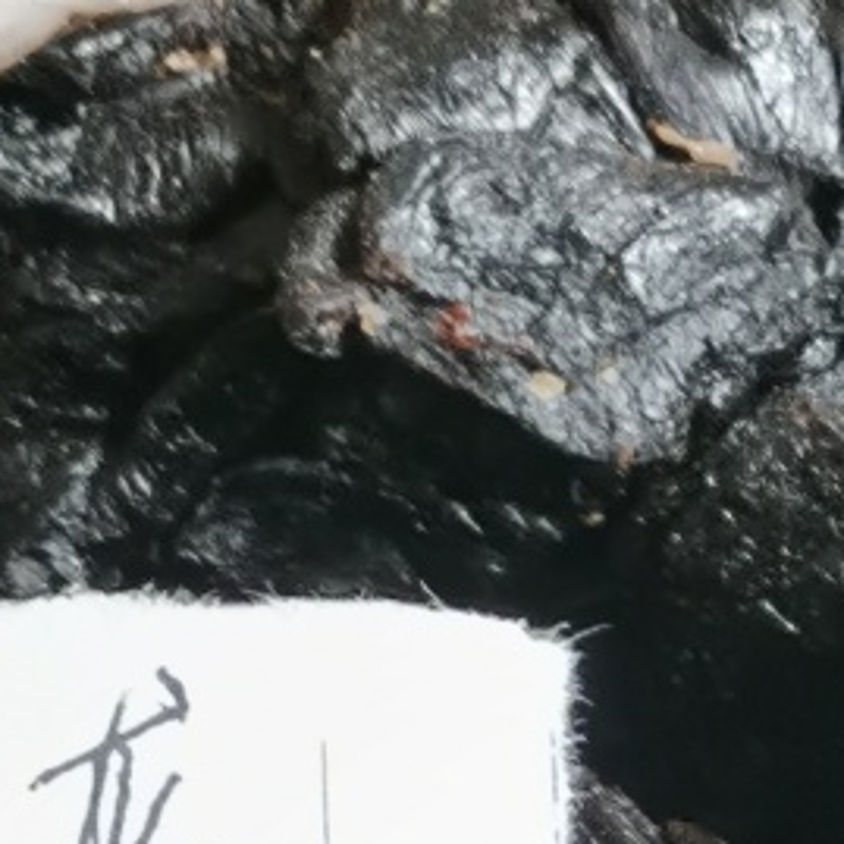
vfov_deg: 6.0
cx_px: 960
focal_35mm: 287
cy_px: 1555
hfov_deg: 6.1
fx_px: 7917
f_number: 1.8
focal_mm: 5.58
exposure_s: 1/50
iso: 160
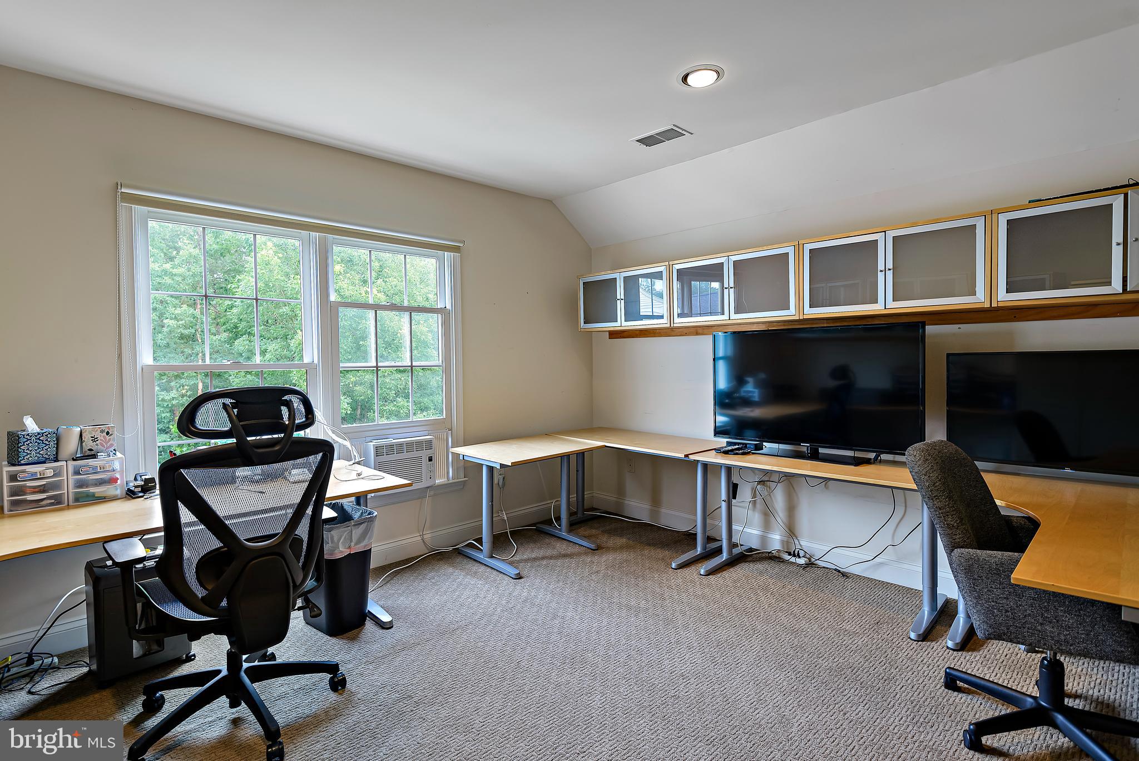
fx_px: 601
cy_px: 380
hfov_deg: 86.9
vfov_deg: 64.6
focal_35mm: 19
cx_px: 570
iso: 250
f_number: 9
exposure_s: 1/10
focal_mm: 19
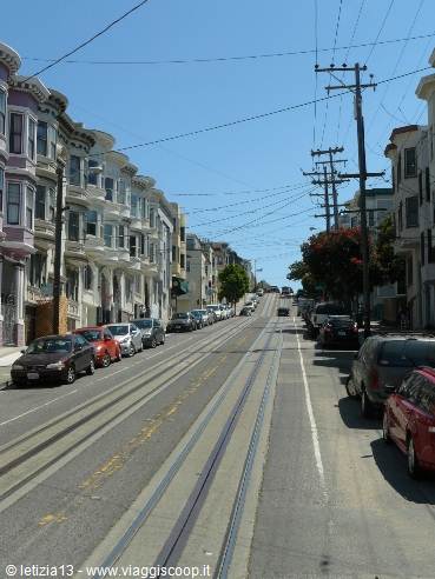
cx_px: 218
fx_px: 771
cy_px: 290
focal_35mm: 46
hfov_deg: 31.5
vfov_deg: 41.2
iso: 100
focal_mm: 7.6
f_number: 6.3
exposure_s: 1/500
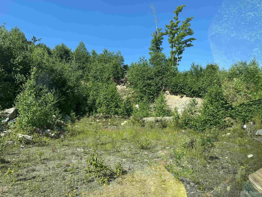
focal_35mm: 24
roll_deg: -1.2
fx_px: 182
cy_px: 98
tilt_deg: +5.2
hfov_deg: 71.6
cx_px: 131
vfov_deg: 56.8
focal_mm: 6.86
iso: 80
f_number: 1.78
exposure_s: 1/2203
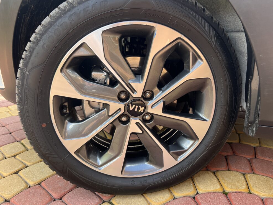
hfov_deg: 65.3
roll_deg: -1.0
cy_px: 101
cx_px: 141
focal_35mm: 27
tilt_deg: -16.9
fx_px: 213
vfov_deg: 51.4
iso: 40
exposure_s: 1/244
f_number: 1.5
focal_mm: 5.7
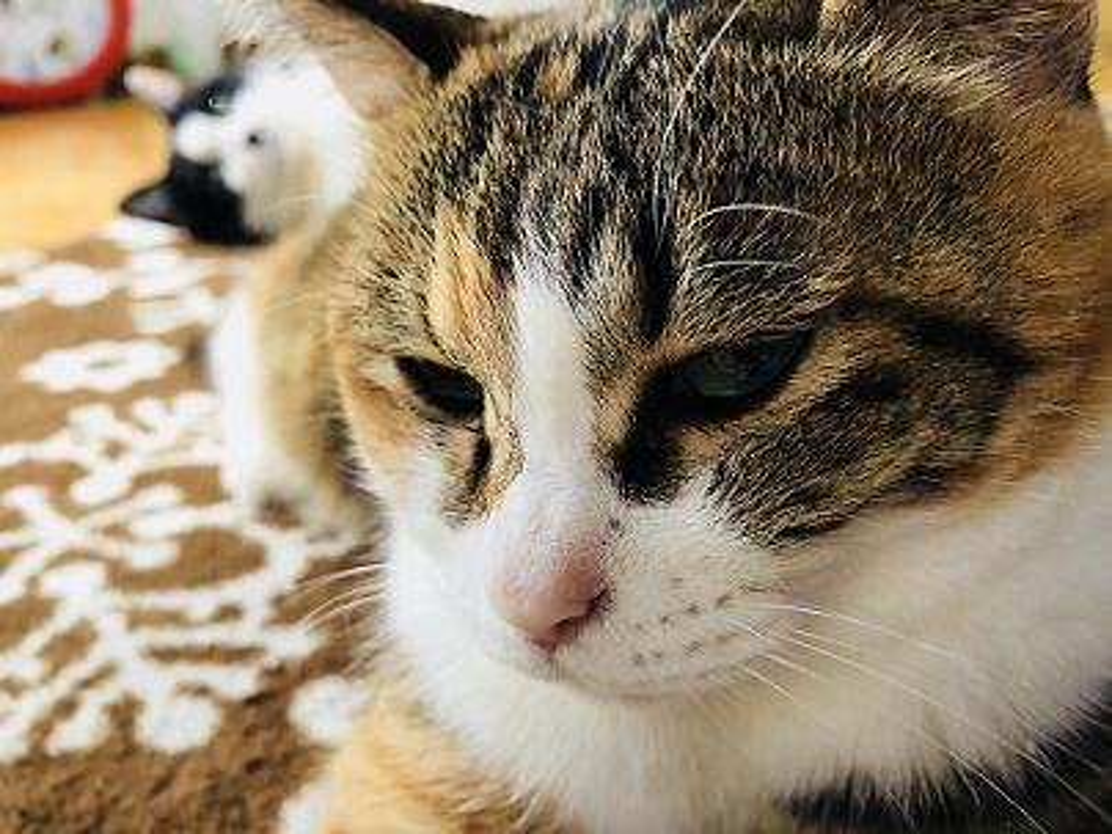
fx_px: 899
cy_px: 417
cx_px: 556
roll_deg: +2.0
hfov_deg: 63.4
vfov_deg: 49.7
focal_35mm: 28
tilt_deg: -25.1
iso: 40
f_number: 1.8
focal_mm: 3.99
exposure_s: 1/15
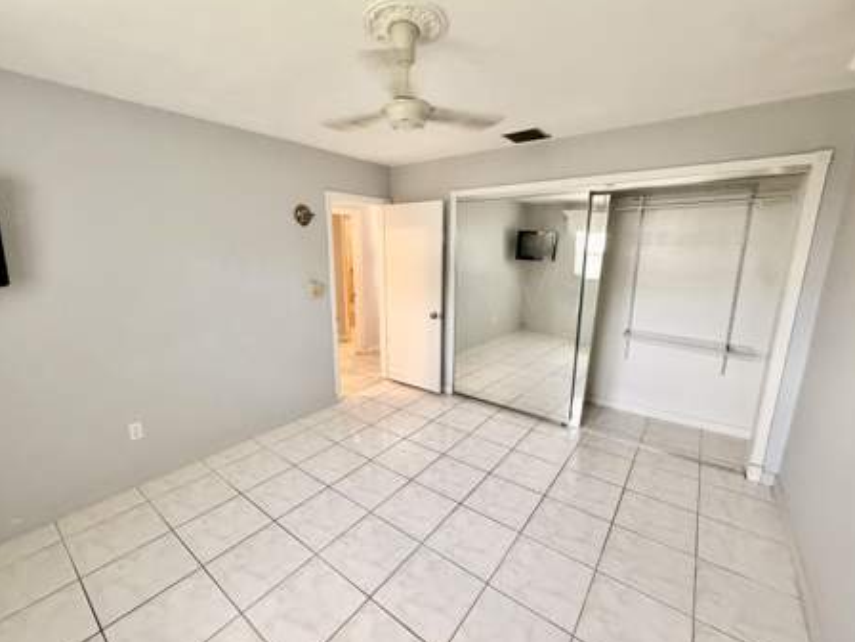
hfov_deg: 98.2
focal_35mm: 15
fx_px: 370
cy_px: 324
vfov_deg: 81.7
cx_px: 424
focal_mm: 2.22
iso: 500
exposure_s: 1/60
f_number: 2.2
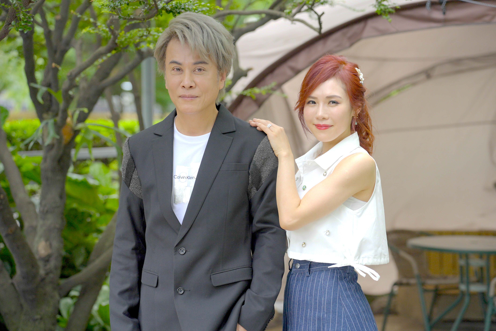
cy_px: 166
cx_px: 248
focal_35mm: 83
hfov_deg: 24.5
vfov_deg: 16.5
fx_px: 1144
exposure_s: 1/640
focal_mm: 83
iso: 1000
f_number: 3.2
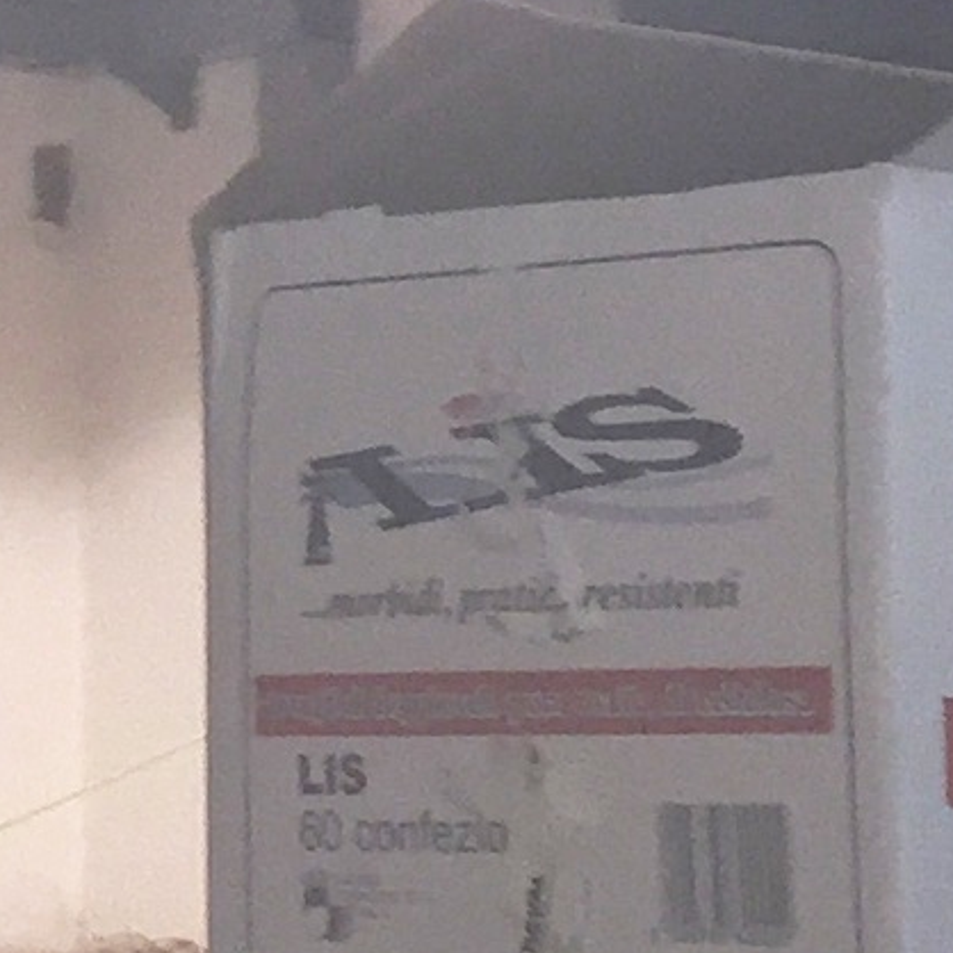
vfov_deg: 8.6
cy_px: -445
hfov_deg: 8.5
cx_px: -554
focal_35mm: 200
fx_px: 6229
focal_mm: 4.15
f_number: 2.2
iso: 125
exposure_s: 1/33
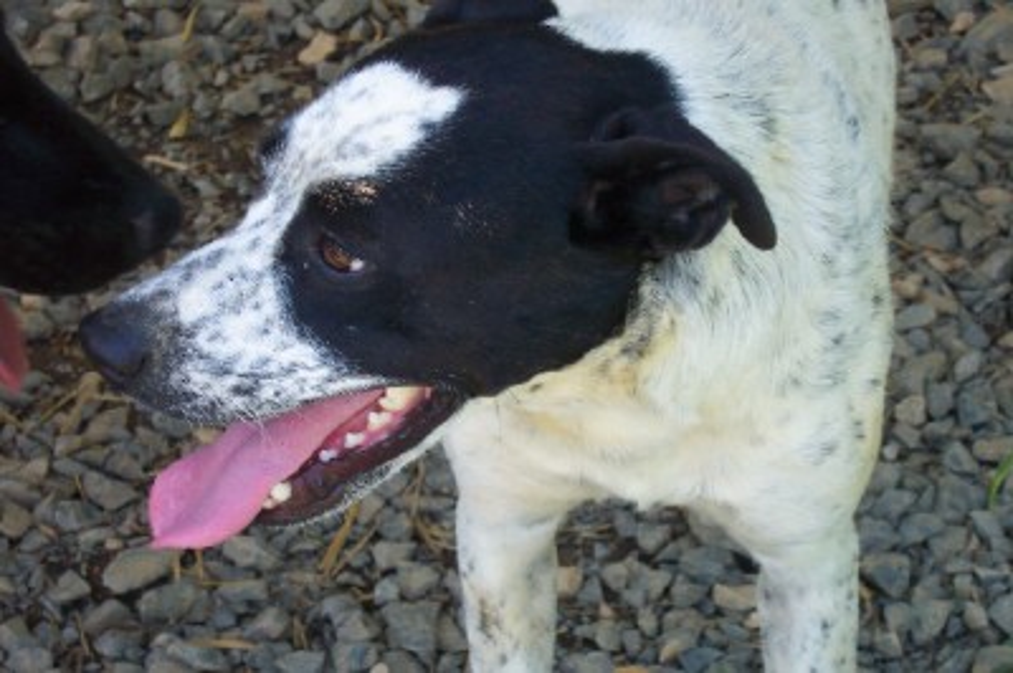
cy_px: 336
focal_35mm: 105
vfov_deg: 13.0
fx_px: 2952
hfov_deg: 19.5
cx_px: 506
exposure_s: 1/125
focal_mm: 21.2
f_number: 4.7
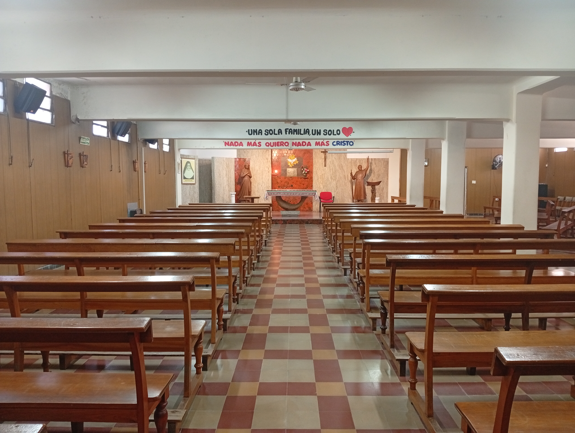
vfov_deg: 51.5
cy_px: 216
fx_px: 449
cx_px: 288
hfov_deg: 65.2
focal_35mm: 27
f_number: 1.8
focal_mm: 3.98
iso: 637
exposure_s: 1/20
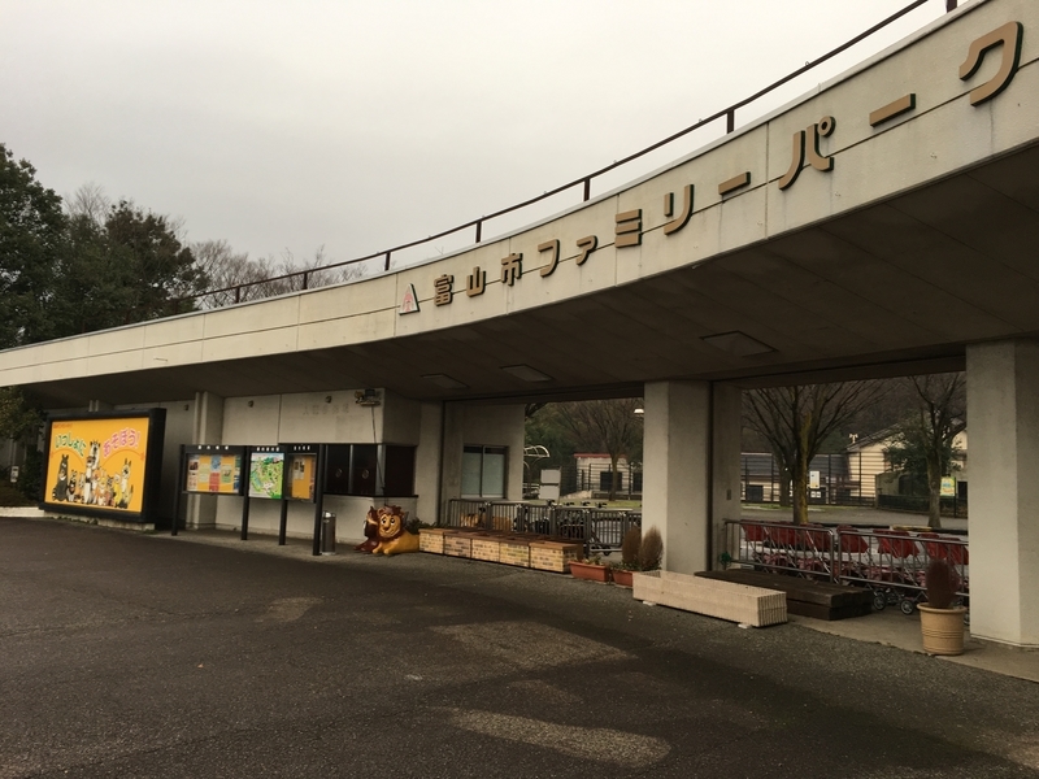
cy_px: 390
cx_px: 520
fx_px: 870
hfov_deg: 61.7
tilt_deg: +5.3
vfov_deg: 48.2
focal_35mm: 29
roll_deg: -2.4
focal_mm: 4.15
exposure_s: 1/120
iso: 32
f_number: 2.2
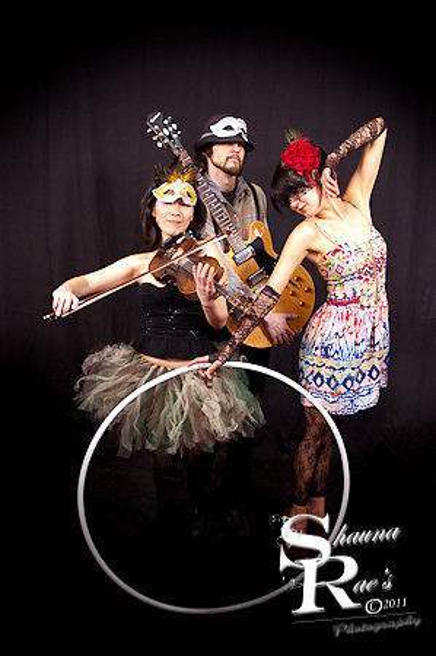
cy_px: 328
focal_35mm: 36
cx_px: 218
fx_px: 655
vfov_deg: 53.2
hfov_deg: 36.8
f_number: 3.8
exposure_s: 1/400
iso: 200
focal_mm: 24
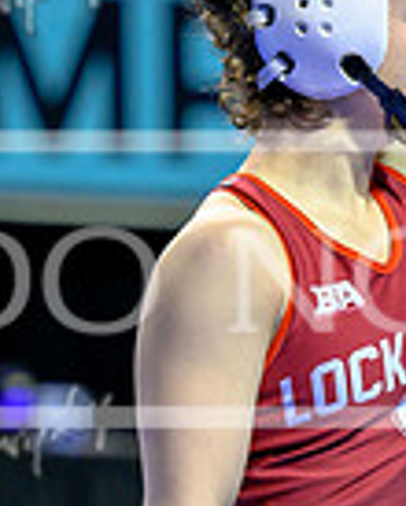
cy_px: 257
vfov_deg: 3.2
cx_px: 285
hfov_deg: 2.5
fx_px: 9157
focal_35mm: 611
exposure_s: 1/800
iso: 2000
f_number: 2.8
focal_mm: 130
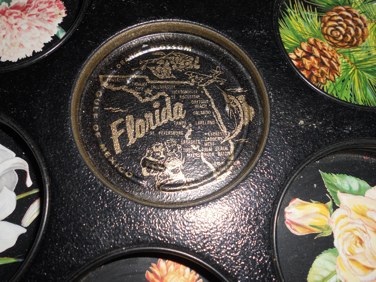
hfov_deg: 56.8
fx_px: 348
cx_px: 188
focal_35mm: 32
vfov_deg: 44.2
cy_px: 141
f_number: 8.8
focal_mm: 5.8
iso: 80
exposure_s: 1/25
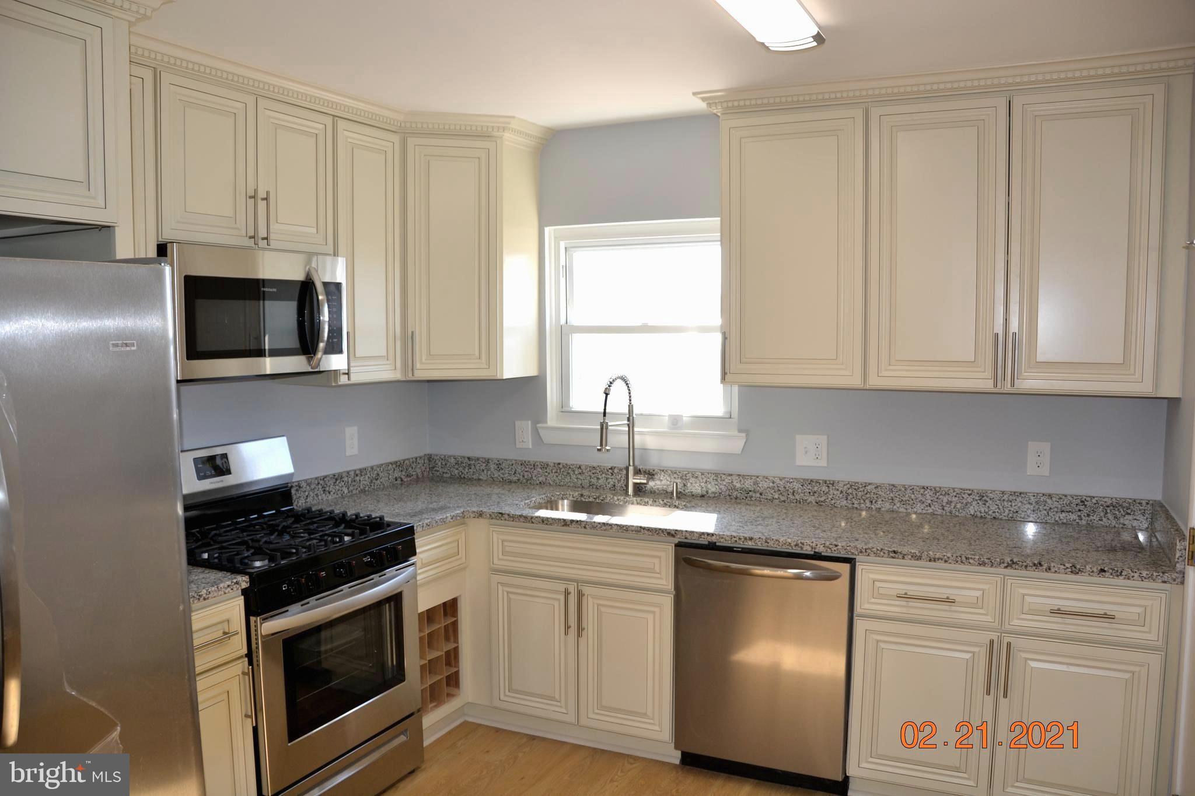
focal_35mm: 27
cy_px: 398
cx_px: 598
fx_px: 896
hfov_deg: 67.4
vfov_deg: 47.9
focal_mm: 18
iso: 160
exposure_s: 1/125
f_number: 4
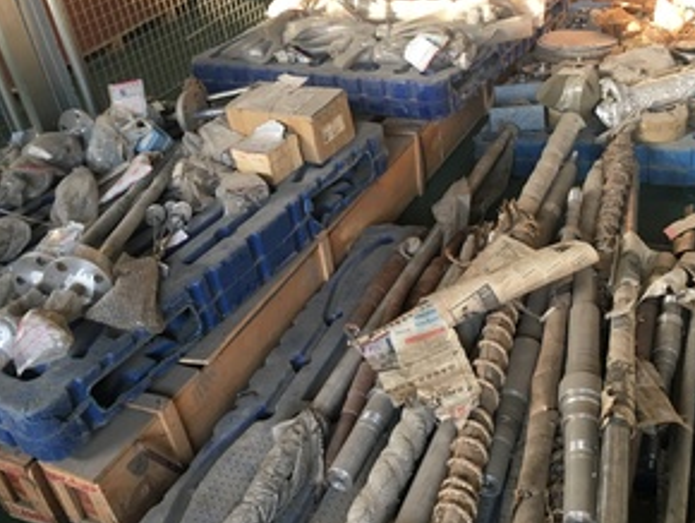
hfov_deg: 46.6
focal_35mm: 40
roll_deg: +8.8
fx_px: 804
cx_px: 400
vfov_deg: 36.0
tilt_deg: -34.8
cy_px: 285
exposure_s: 1/33
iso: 40
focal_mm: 4.15
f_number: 2.2
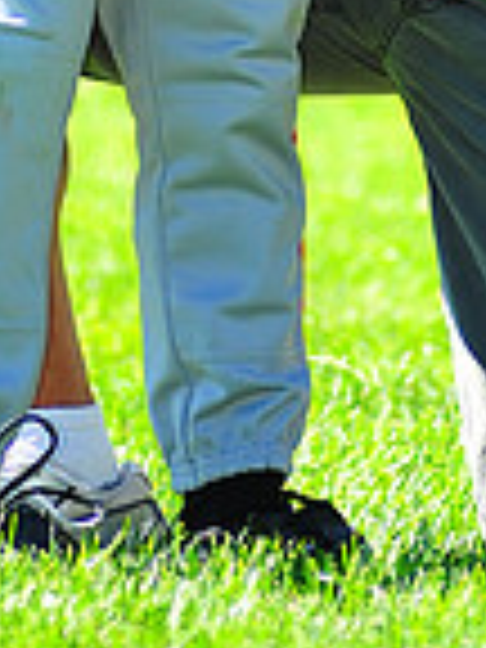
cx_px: 360
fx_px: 13048
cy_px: -486
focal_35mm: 697
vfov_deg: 2.8
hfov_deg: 2.1
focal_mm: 180
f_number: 3.5
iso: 200
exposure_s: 1/640
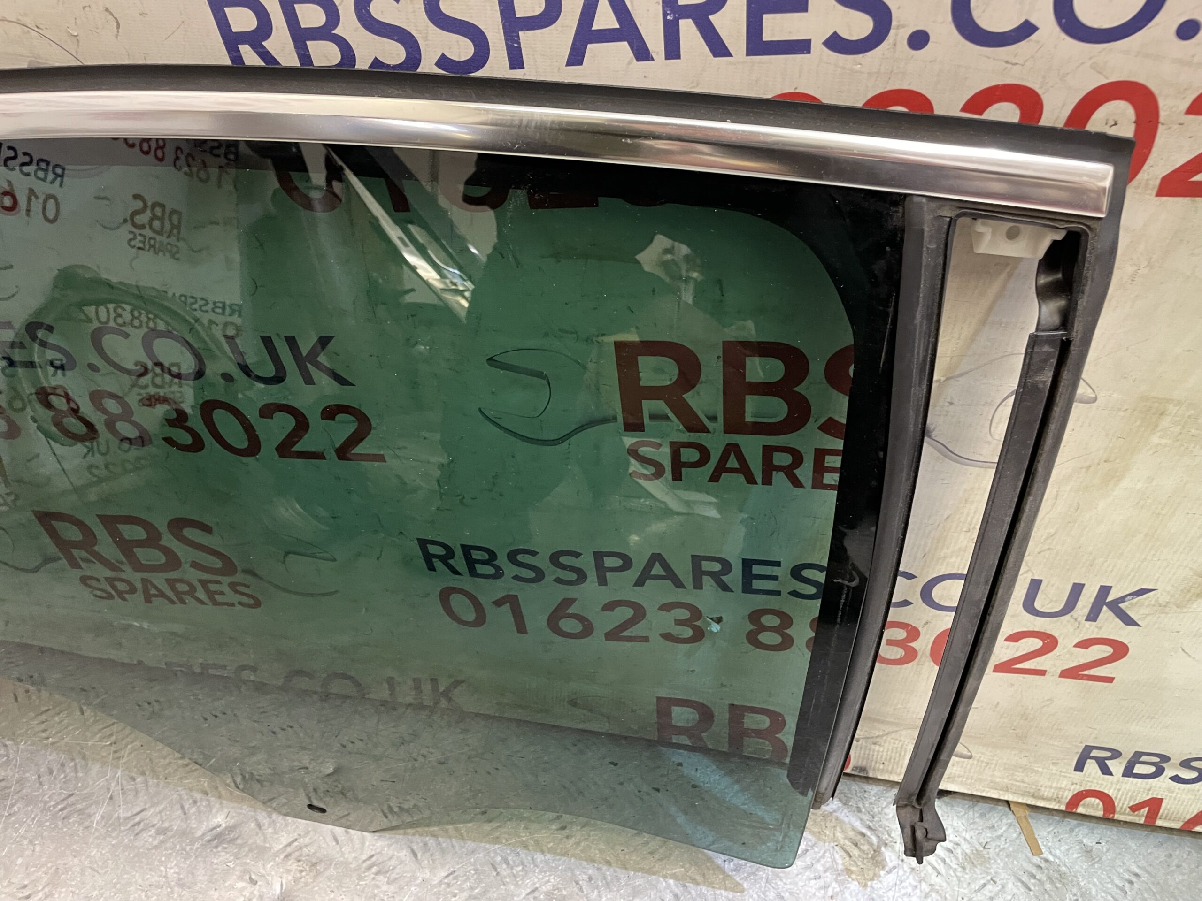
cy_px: 450
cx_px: 601
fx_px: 903
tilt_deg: -45.6
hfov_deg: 67.3
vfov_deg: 53.1
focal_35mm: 26
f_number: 1.6
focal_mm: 4.2
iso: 320
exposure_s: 1/50
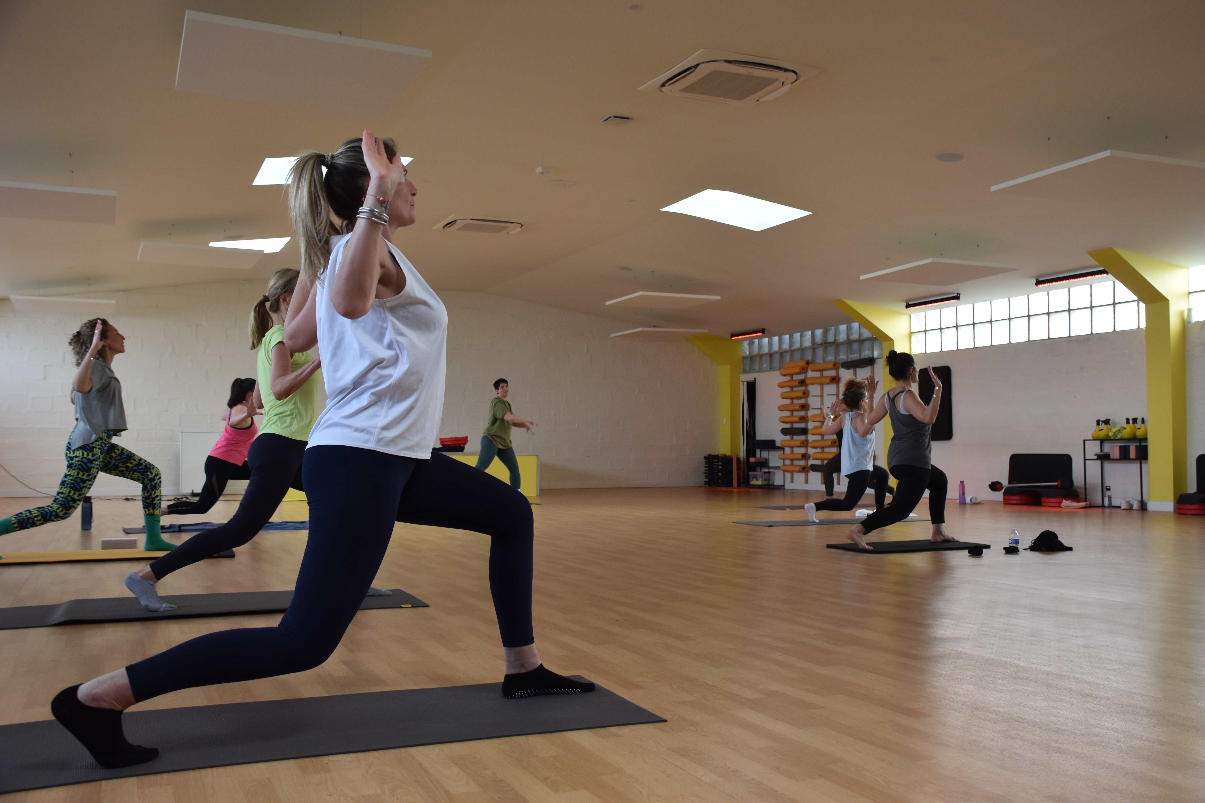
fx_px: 1104
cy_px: 402
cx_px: 602
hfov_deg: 57.2
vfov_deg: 40.0
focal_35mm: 33
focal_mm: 22
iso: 500
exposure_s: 1/60
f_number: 4
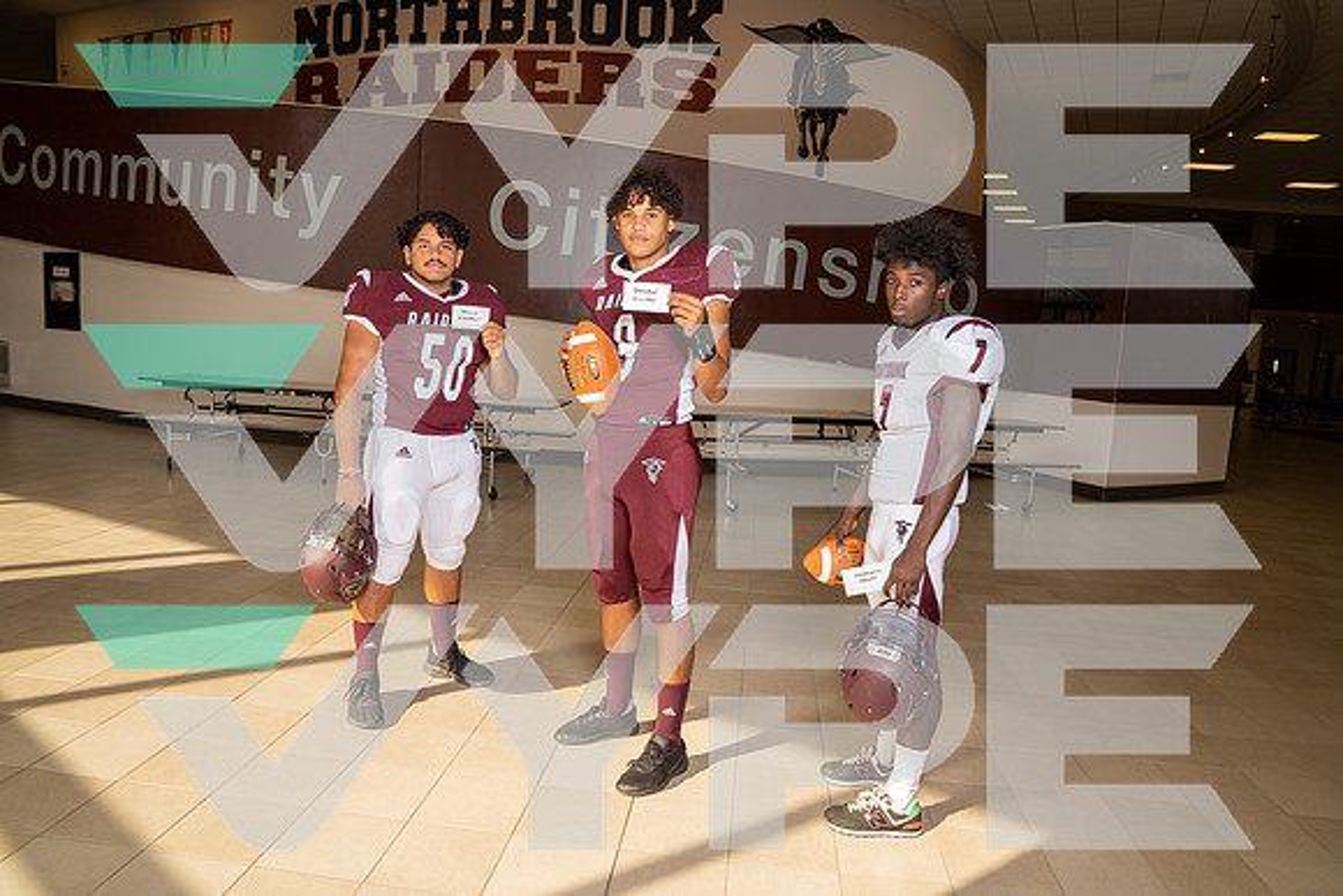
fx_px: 896
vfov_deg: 53.2
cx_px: 672
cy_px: 448
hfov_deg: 73.7
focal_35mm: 24
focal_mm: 24
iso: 800
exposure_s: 1/250
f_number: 8
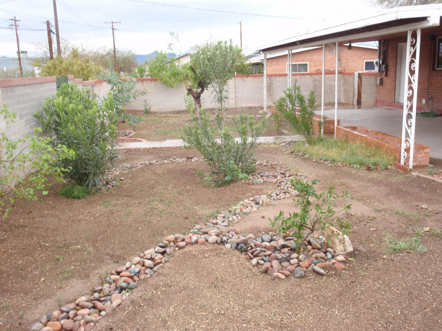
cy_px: 166
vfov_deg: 41.8
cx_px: 221
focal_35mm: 34
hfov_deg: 54.0
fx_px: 434
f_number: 3.5
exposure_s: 1/50
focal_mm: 6.07
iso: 64
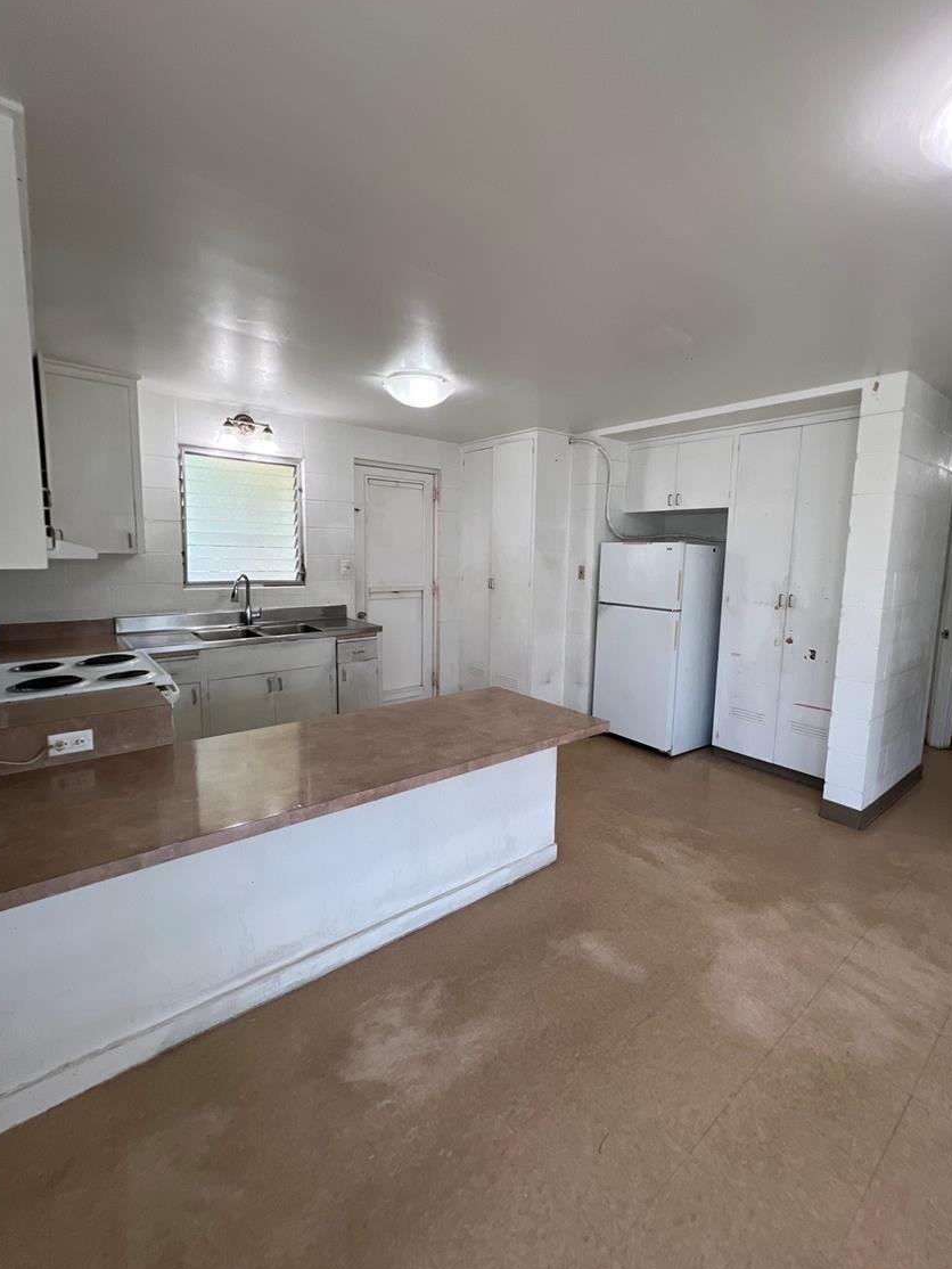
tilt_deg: -6.2
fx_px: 513
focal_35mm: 14
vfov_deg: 102.0
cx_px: 503
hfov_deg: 85.6
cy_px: 617
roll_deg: -2.0
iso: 125
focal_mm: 1.57
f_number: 1.8
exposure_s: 1/120
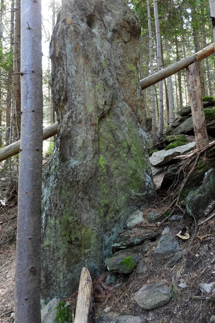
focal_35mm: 31
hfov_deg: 42.3
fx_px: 278
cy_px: 133
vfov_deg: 59.9
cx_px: 100
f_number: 2.8
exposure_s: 1/30
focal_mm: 4.3
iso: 360
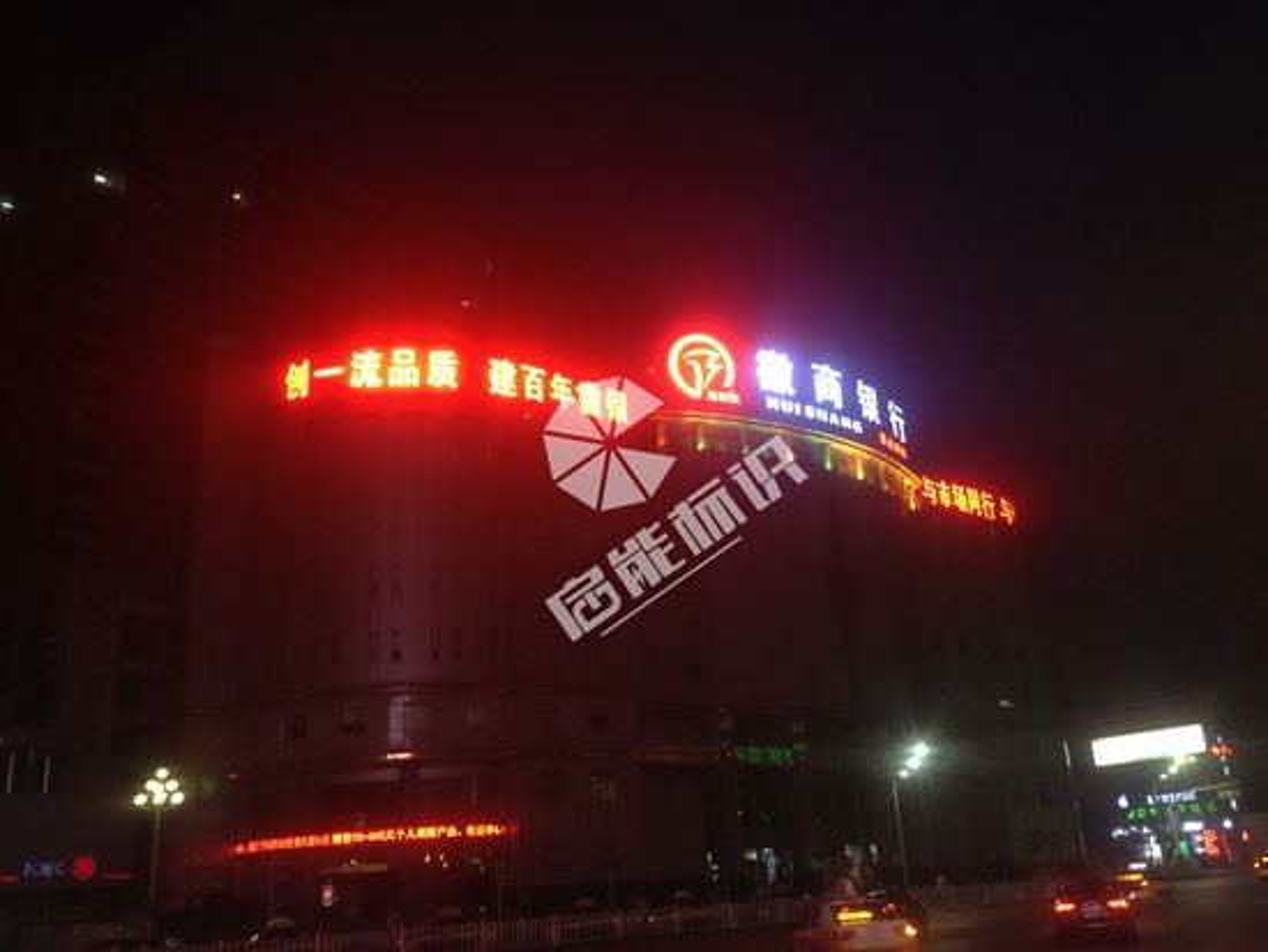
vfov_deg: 40.7
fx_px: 1283
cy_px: 476
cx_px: 634
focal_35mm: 35
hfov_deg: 52.6
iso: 100
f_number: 2.4
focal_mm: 4.28
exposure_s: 1/20
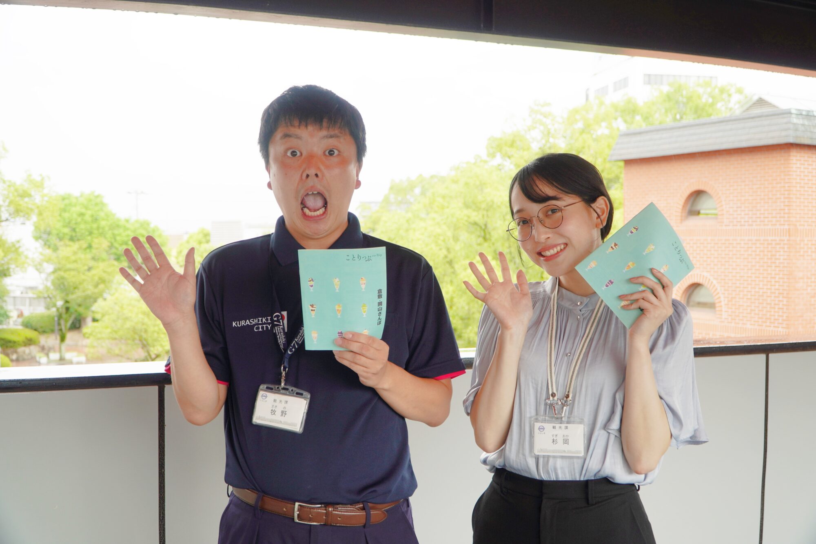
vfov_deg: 31.9
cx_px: 408
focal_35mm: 42
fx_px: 952
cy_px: 272
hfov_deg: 46.4
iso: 100
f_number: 4.5
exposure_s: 1/80
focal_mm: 28
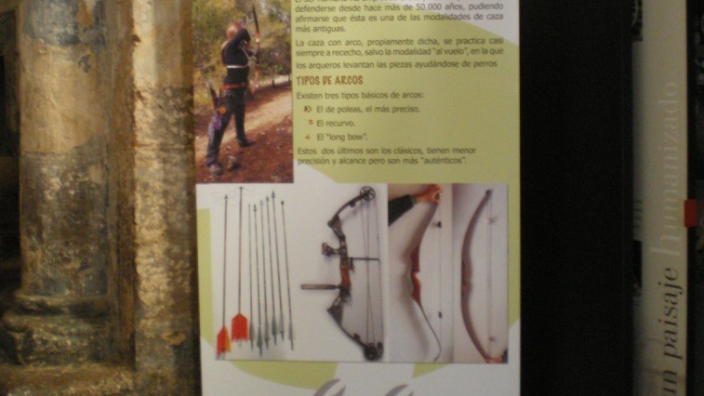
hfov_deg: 37.2
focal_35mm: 56
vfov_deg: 21.3
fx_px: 1045
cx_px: 349
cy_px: 109
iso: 400
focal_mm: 6.3
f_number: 3.1
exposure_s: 1/8
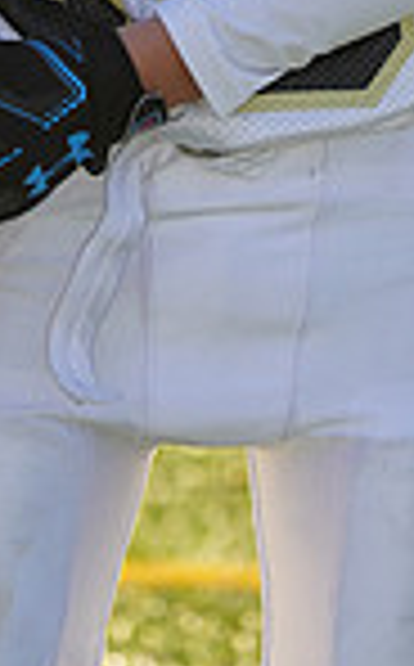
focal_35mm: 813
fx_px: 14734
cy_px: -382
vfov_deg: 2.6
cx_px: 171
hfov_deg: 1.6
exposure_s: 1/250
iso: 100
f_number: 5.6
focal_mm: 203
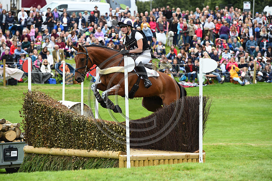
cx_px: 136
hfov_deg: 11.8
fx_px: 1321
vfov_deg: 7.8
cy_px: 90
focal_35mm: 175
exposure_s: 1/1250
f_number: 5.6
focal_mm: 175
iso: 800
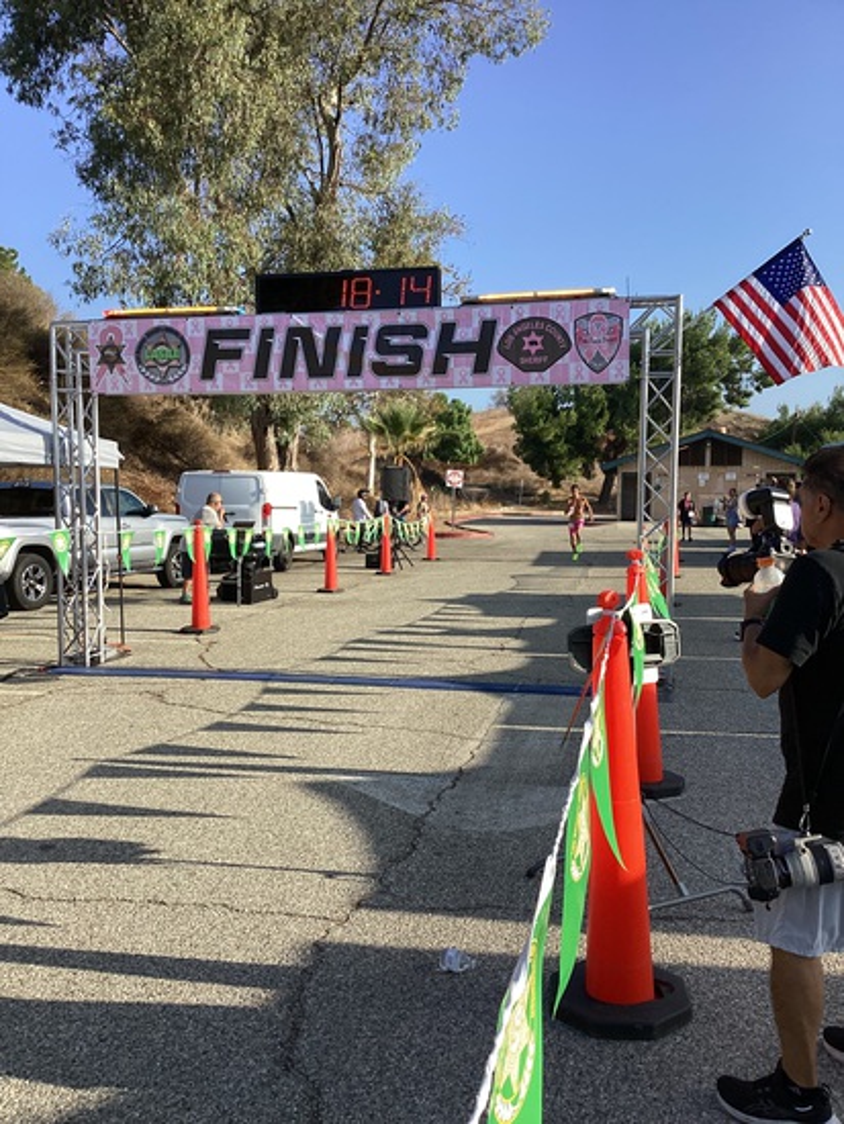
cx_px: 422
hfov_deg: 45.5
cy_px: 562
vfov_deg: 58.3
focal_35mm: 31
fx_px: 1007
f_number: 2.4
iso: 25
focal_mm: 3.3
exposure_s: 1/776
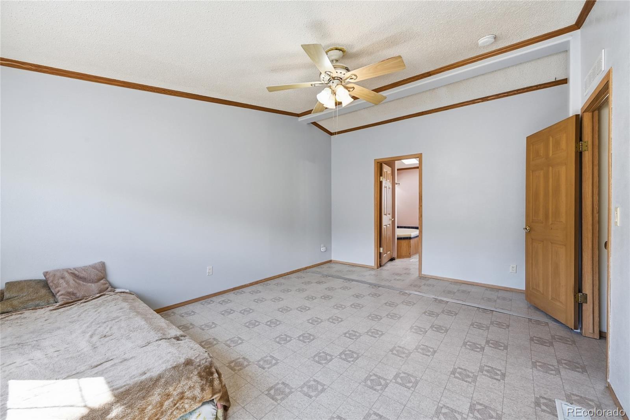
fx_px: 245
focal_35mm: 14
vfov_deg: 81.2
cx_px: 315
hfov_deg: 104.3
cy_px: 210
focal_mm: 14
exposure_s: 1/1000
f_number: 8
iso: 400
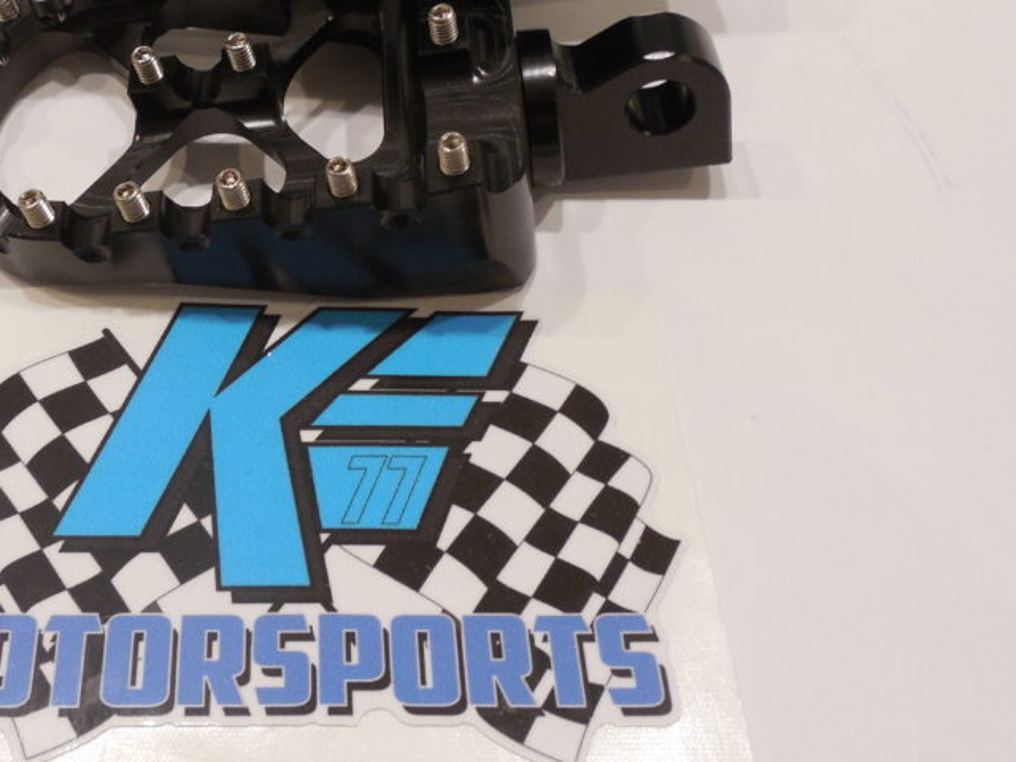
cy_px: 216
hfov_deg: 45.7
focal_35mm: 40
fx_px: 1174
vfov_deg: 35.4
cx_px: 297
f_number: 3.3
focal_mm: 4.5
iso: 280
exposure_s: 1/30
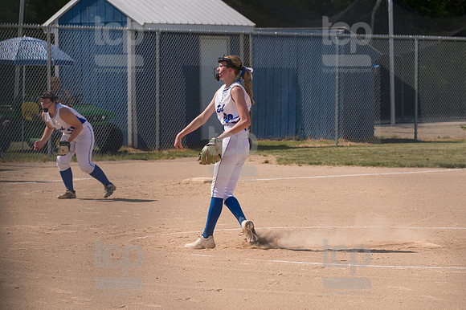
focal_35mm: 183
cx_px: 233
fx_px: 2367
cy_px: 155
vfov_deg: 7.5
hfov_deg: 11.2
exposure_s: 1/1600
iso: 200
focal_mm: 122
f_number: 5.6
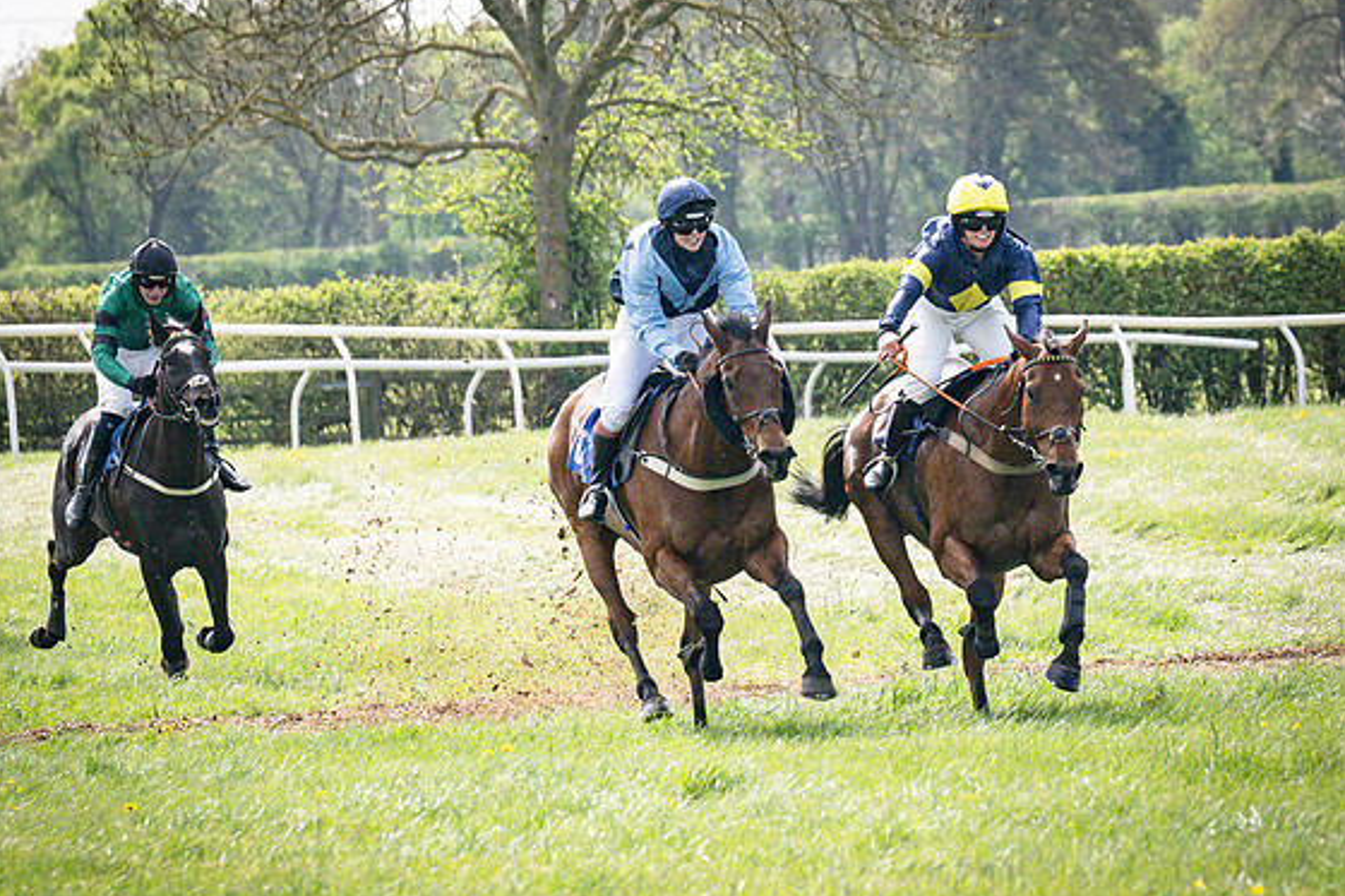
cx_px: 1164
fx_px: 17815
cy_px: 194
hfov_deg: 4.3
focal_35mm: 477
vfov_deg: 2.9
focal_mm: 170
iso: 400
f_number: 5
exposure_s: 1/3200
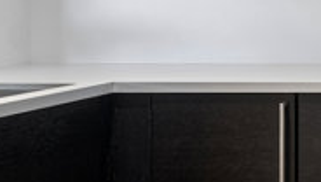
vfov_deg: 13.0
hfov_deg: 19.5
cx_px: 506
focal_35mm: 92
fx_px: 785
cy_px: 3
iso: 200
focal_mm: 13.5
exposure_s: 1/5
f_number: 8
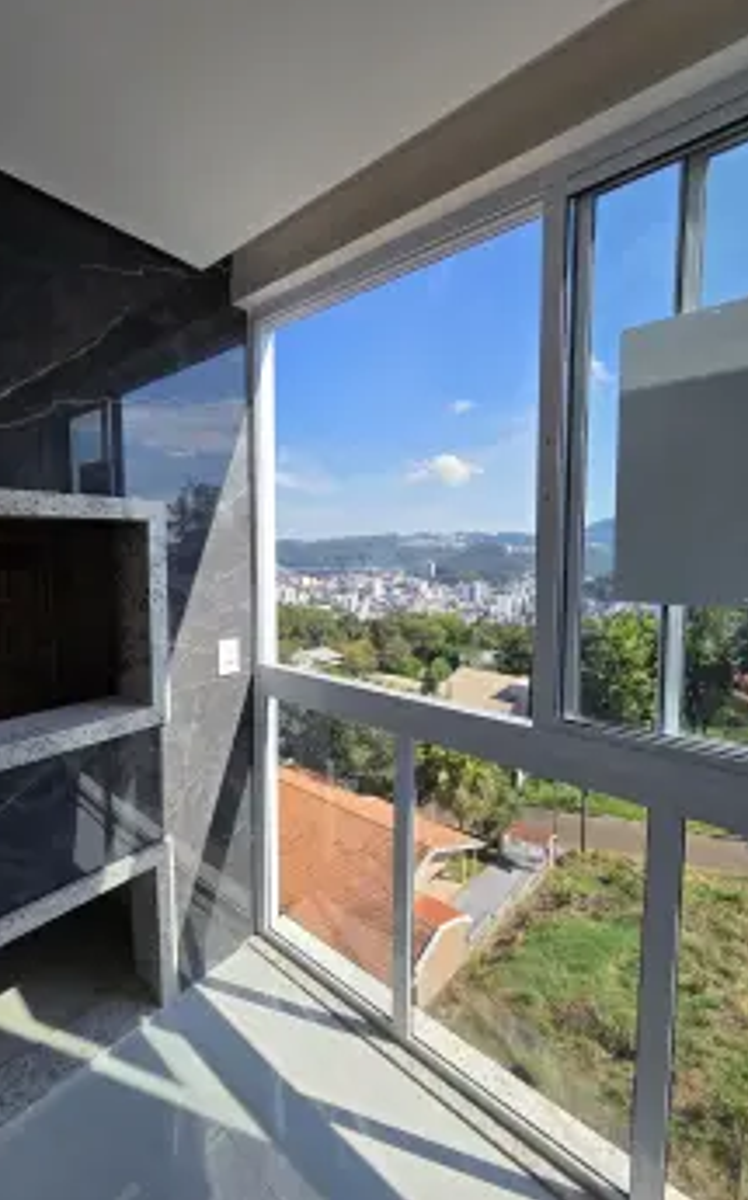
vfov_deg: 105.3
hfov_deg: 78.0
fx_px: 458
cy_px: 595
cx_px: 315
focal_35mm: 14
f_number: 2.2
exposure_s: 1/2000
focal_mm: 2.2
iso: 64
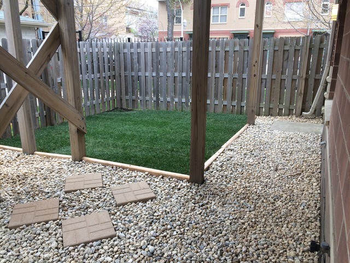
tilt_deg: -17.0
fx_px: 293
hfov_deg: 61.7
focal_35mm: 29
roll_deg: +0.3
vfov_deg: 48.2
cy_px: 132
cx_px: 175
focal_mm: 4.15
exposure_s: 1/121
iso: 32
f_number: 2.2
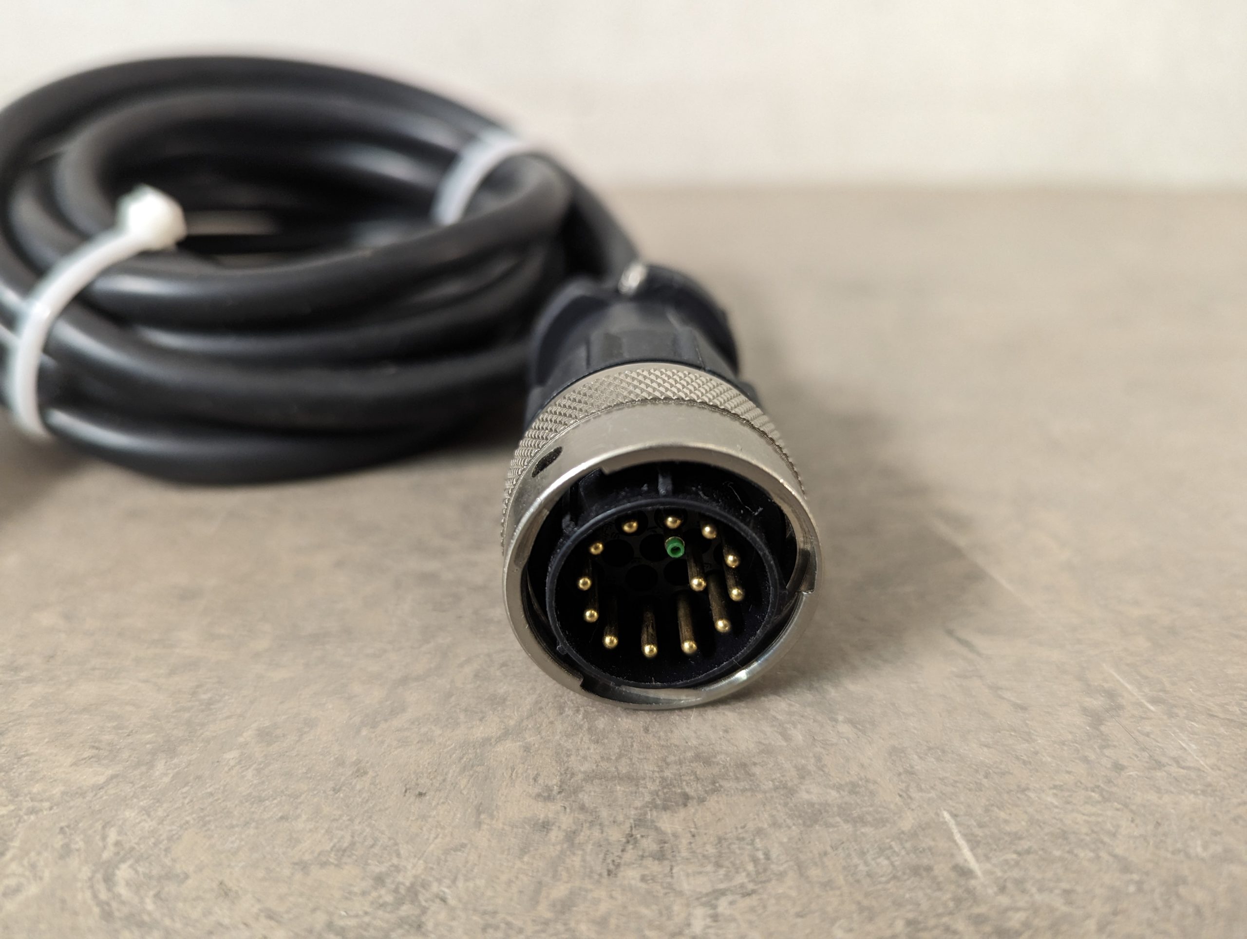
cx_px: 624
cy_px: 470
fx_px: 866
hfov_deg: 71.5
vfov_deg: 56.9
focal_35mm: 24
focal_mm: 6.81
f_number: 1.85
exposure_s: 1/22.7
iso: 395
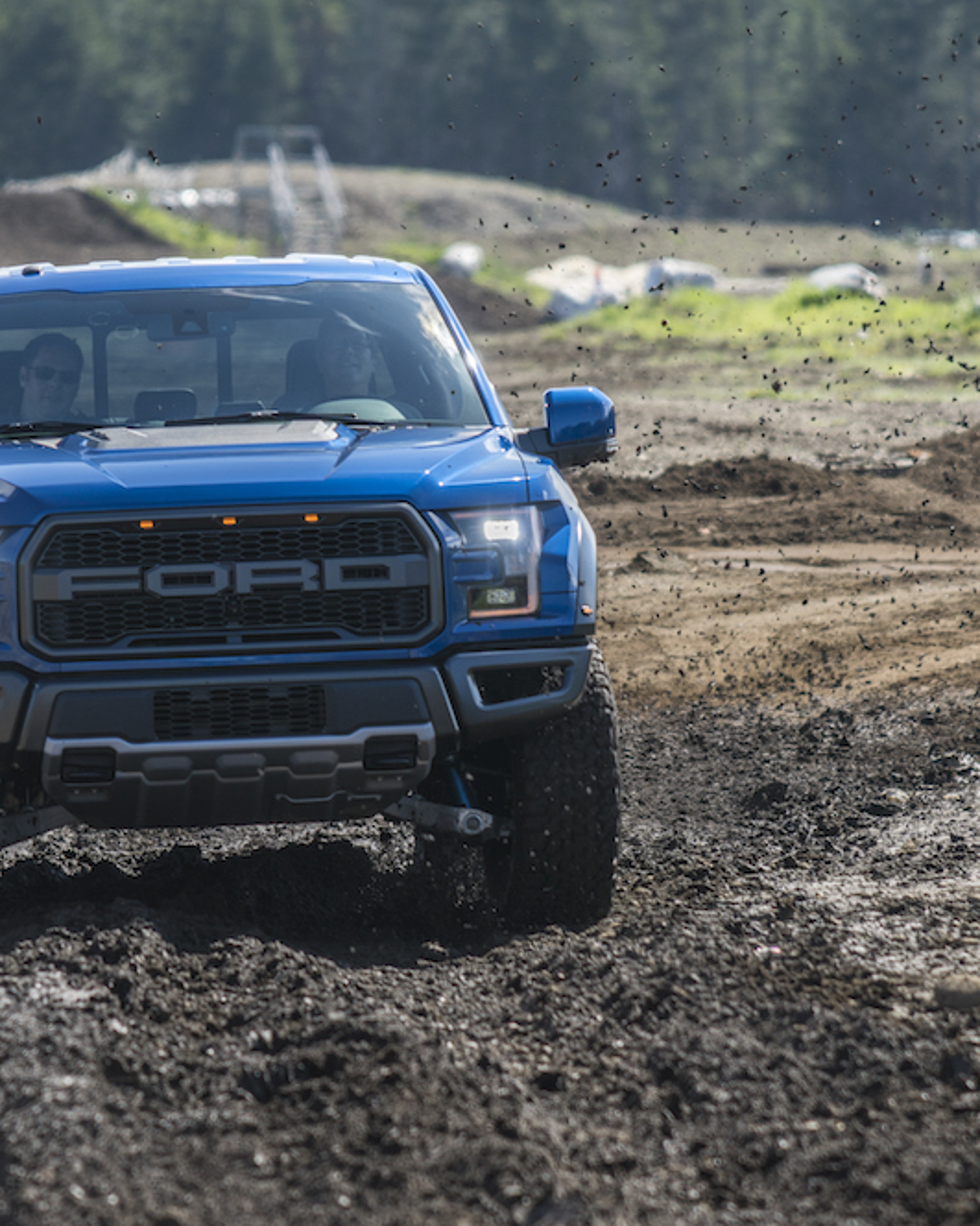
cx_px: 423
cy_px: 612
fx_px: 15376
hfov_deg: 3.7
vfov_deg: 4.6
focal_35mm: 424
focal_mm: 200
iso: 50
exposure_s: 1/800
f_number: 3.5
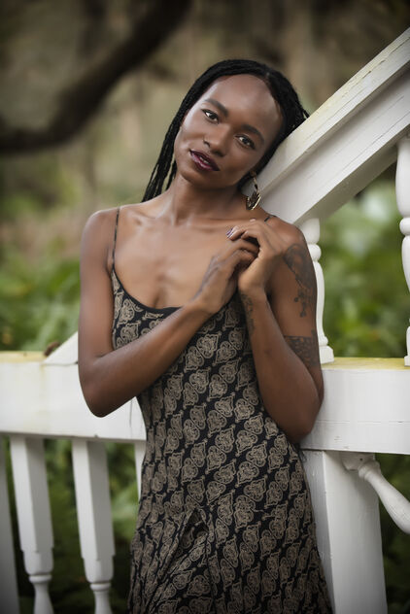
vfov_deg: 19.4
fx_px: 1792
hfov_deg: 13.1
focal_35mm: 105
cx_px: 205
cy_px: 307
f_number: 3.2
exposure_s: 1/160
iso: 800
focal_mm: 105
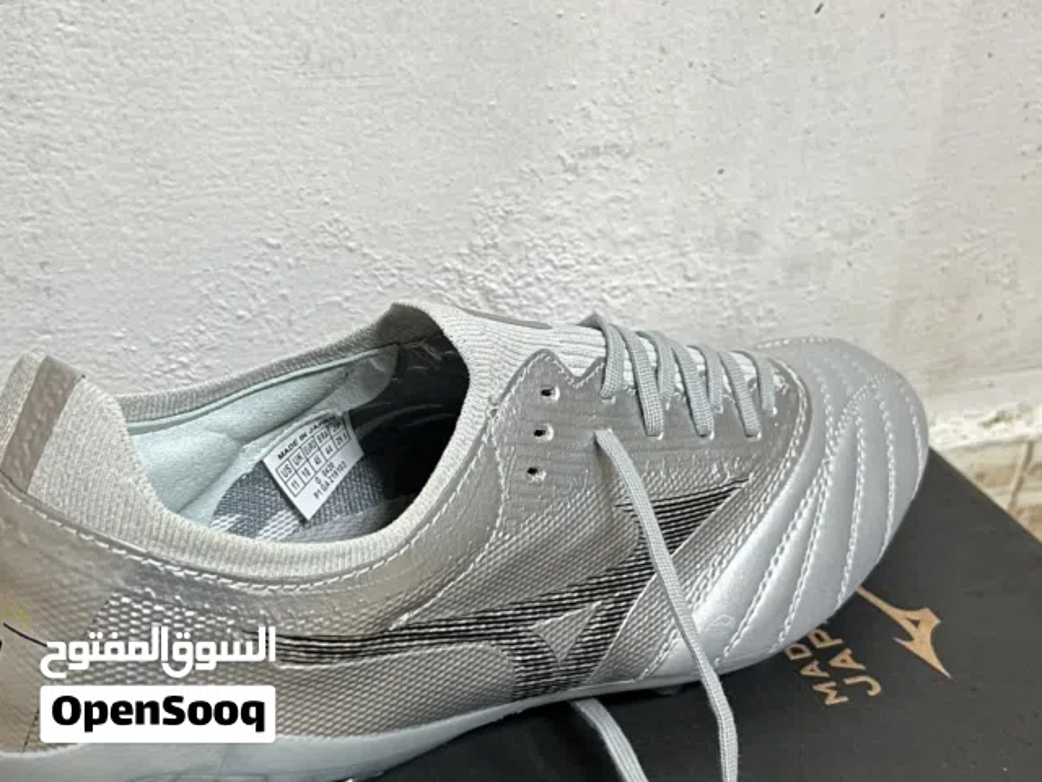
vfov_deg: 53.1
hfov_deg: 67.3
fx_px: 783
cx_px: 521
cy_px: 391
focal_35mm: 26
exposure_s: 1/50
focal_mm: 5.1
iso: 160
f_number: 1.6
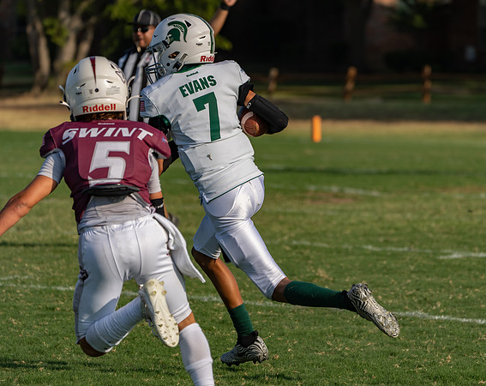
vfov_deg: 6.1
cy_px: 196
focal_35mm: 251
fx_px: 3597
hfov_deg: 7.7
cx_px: 293
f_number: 5.6
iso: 200
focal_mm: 209
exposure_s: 1/1600
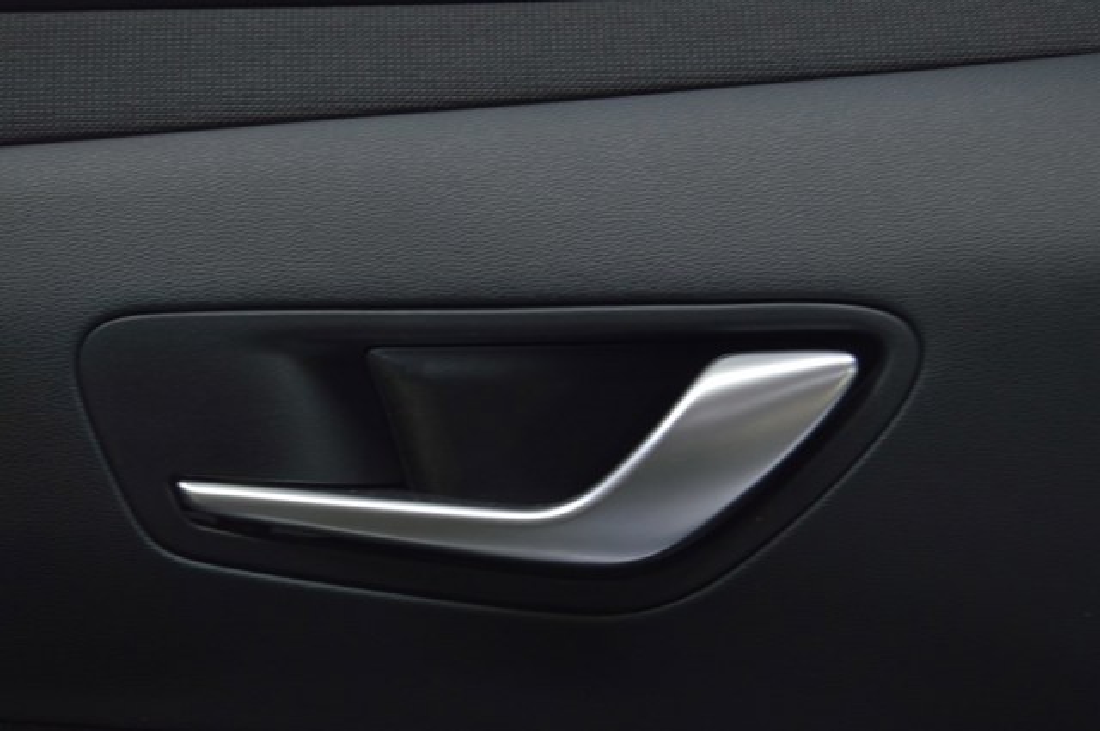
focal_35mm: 82
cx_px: 550
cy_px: 366
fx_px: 2518
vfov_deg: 16.5
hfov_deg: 24.6
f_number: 5.6
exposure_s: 1/20
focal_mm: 55
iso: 400
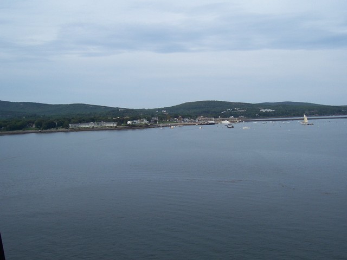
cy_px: 130
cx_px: 174
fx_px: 341
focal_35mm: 34
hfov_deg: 54.0
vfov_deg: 41.8
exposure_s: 1/250
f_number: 5.6
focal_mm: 5.6
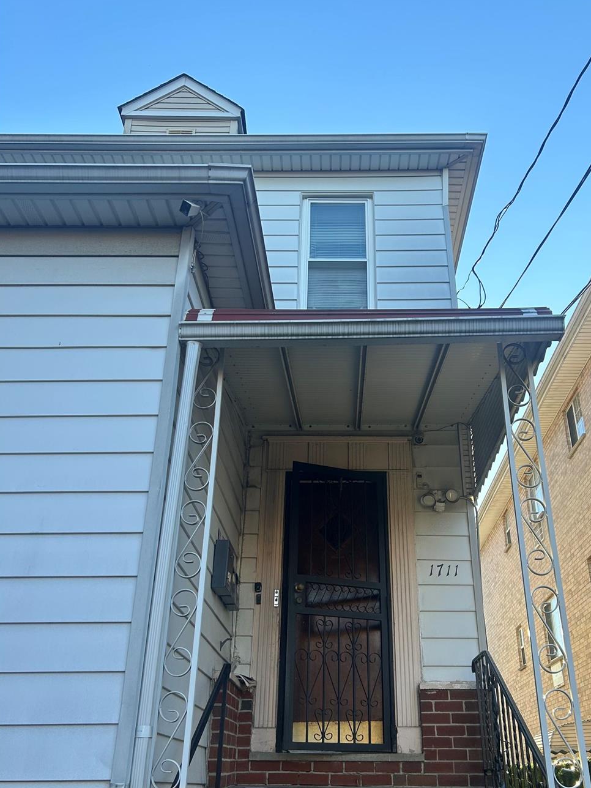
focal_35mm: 31
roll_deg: -0.8
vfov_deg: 58.2
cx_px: 348
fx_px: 706
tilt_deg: +26.3
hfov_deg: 45.3
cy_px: 436
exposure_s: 1/674
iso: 50
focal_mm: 5.7
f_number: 1.5
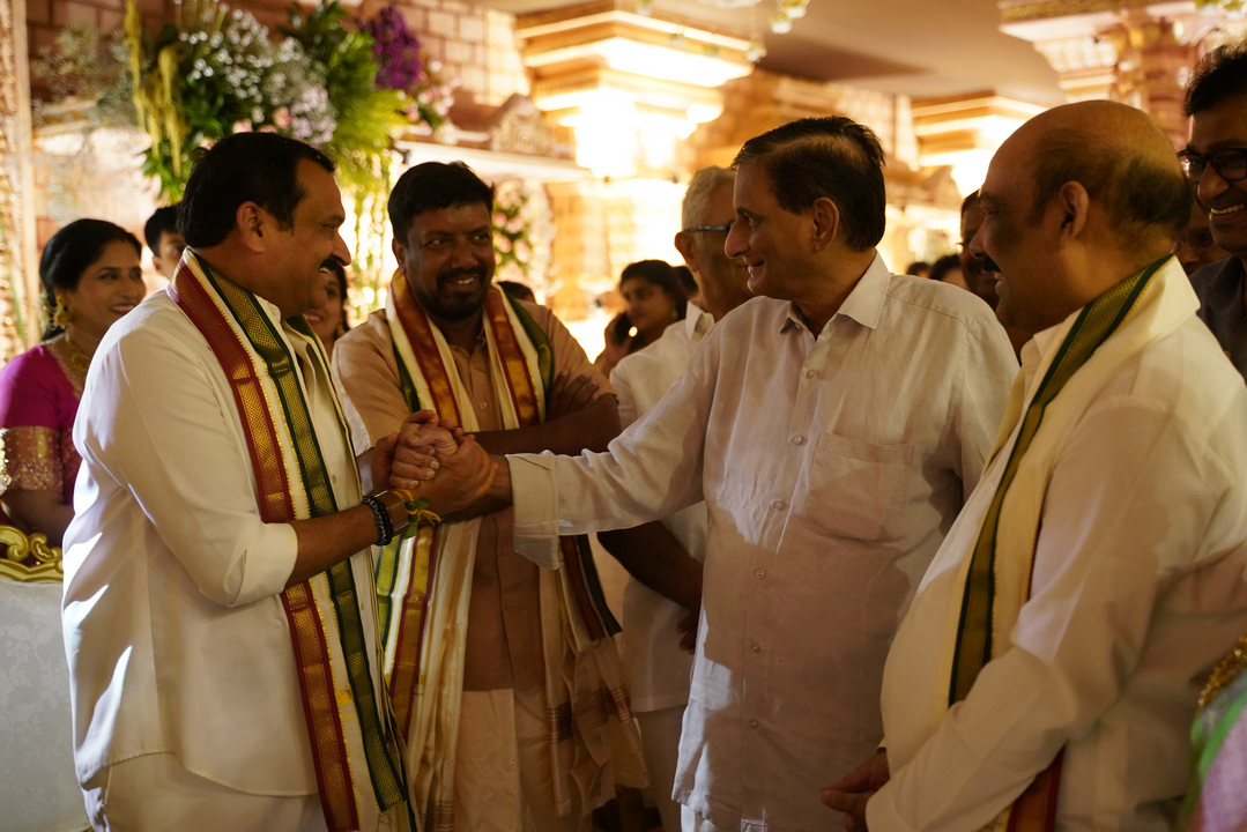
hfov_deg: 43.6
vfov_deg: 29.9
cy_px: 416
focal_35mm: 45
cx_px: 624
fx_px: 1559
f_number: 2.8
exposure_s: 1/100
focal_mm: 45
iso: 4000
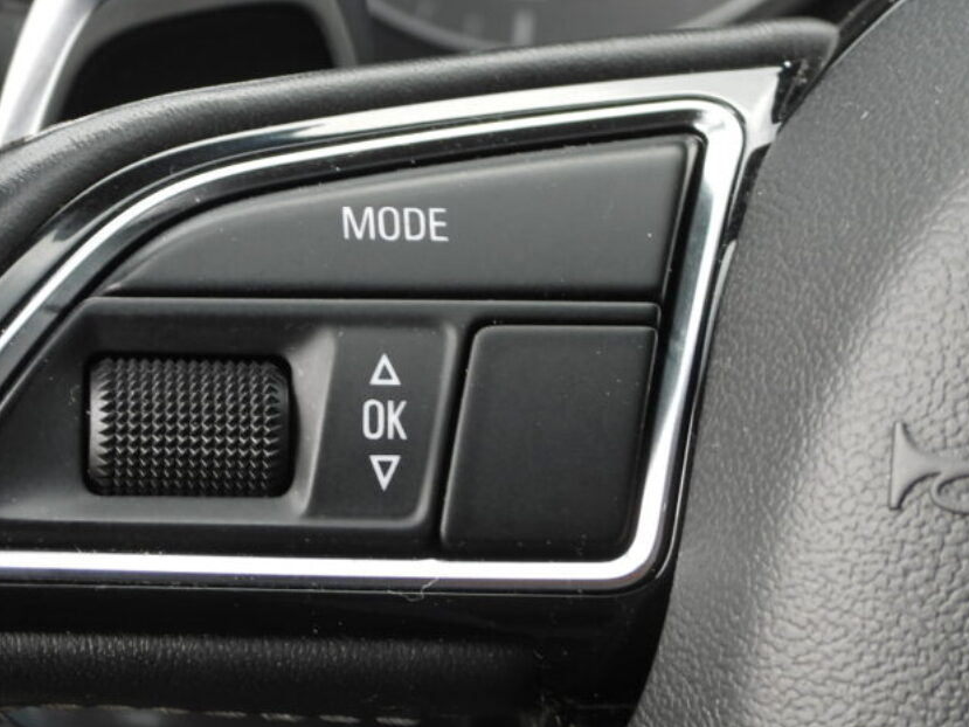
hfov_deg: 16.9
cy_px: 310
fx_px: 3248
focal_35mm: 116
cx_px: 310
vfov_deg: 12.8
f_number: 3.5
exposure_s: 1/50
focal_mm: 10.7
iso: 100
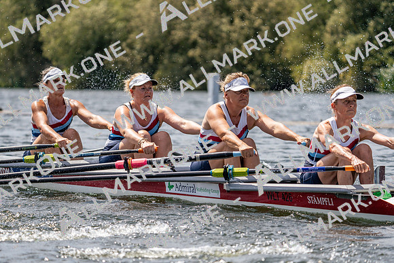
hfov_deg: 9.1
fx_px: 2485
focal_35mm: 227
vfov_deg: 6.1
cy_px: 132
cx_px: 197
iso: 250
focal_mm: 227
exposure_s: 1/2000
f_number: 5.6
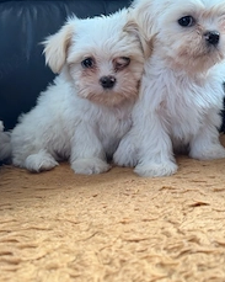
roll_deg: -0.3
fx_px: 342
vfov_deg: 43.7
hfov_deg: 36.4
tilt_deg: -15.6
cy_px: 80
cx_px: 132
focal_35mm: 41
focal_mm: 6.76
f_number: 1.78
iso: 200
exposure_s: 1/72
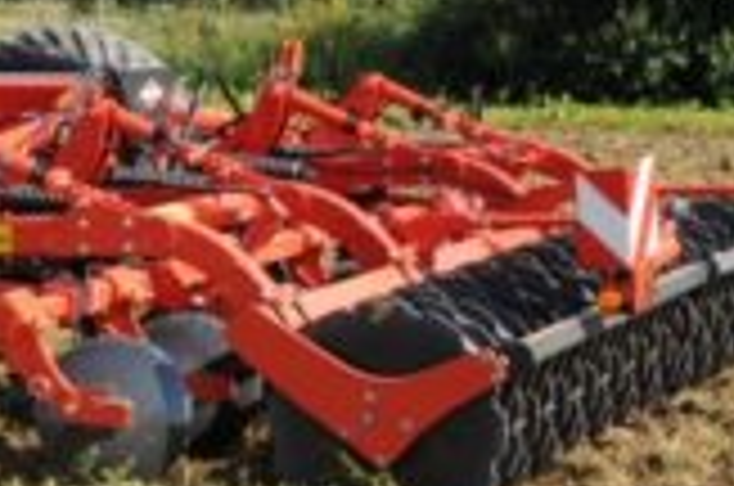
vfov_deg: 9.6
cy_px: 223
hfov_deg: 13.2
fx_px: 2890
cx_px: -527
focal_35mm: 142
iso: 200
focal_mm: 22
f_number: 9
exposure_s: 1/320
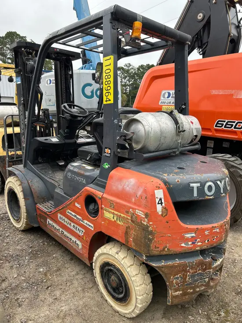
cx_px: 121
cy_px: 162
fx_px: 242
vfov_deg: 67.3
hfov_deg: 53.1
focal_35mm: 26
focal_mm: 5.7
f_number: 1.5
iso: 40
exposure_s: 1/160
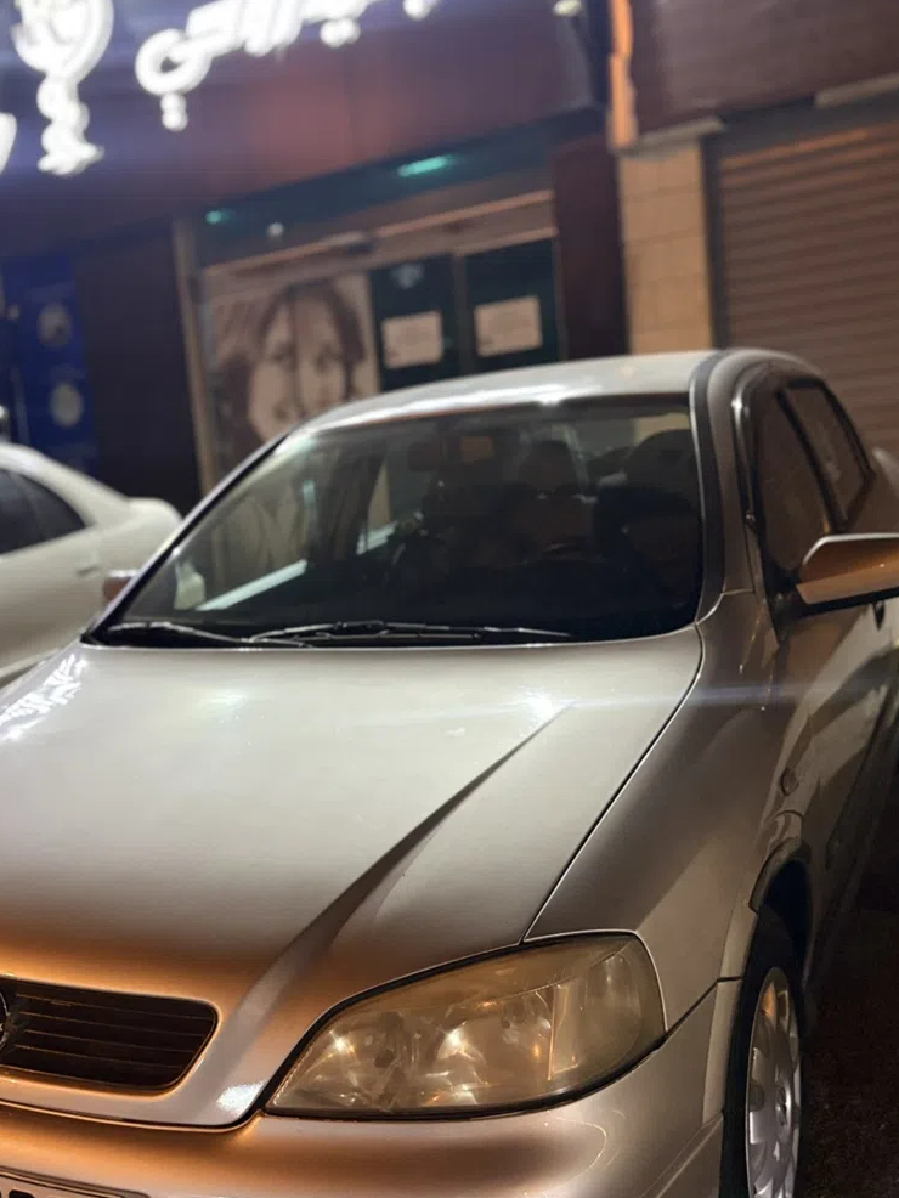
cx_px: 318
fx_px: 1246
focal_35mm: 36
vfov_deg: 51.3
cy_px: 629
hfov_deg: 39.3
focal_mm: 5.96
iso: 500
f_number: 1.6
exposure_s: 1/33
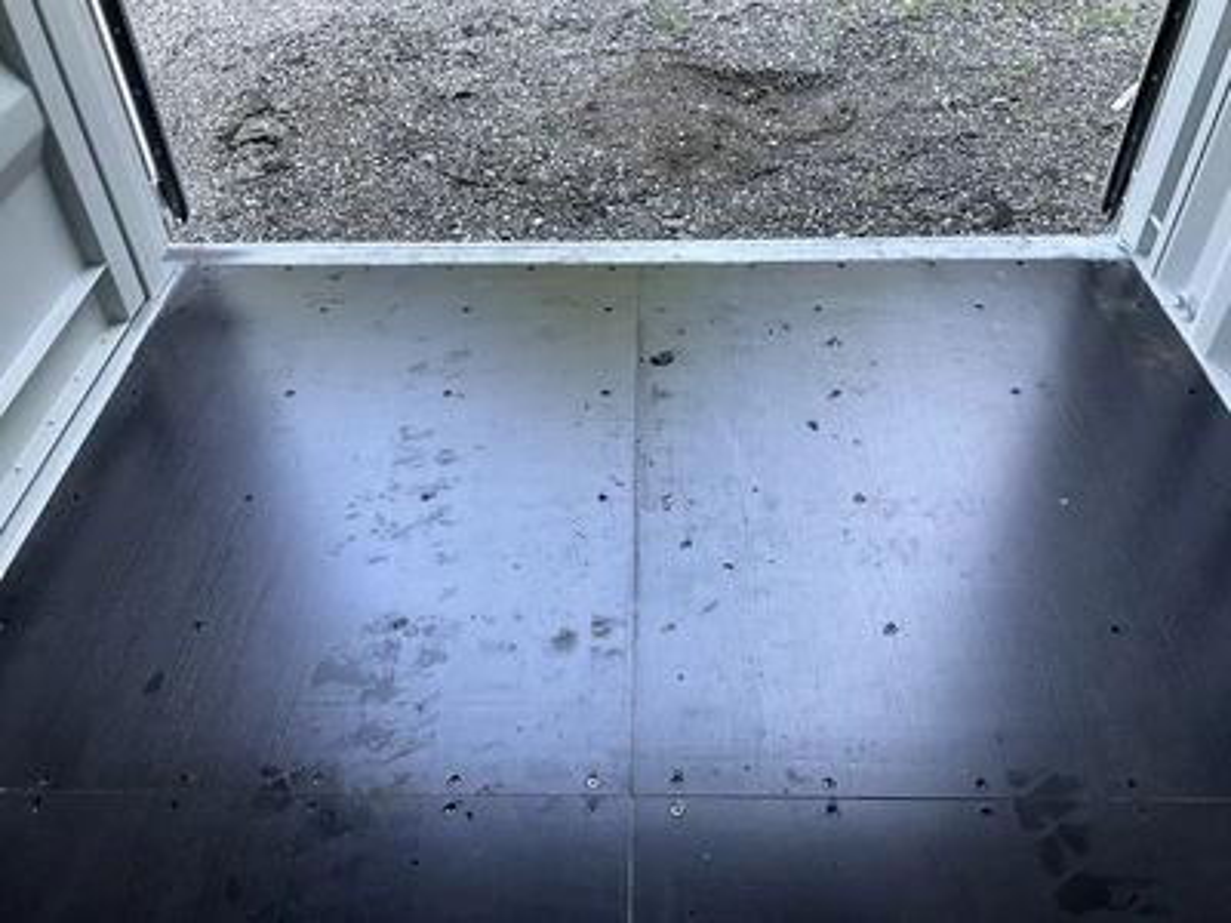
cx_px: 616
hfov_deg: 61.7
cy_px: 462
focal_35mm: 29
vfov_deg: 48.2
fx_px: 1031
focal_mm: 3
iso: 64
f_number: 1.8
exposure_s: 1/122
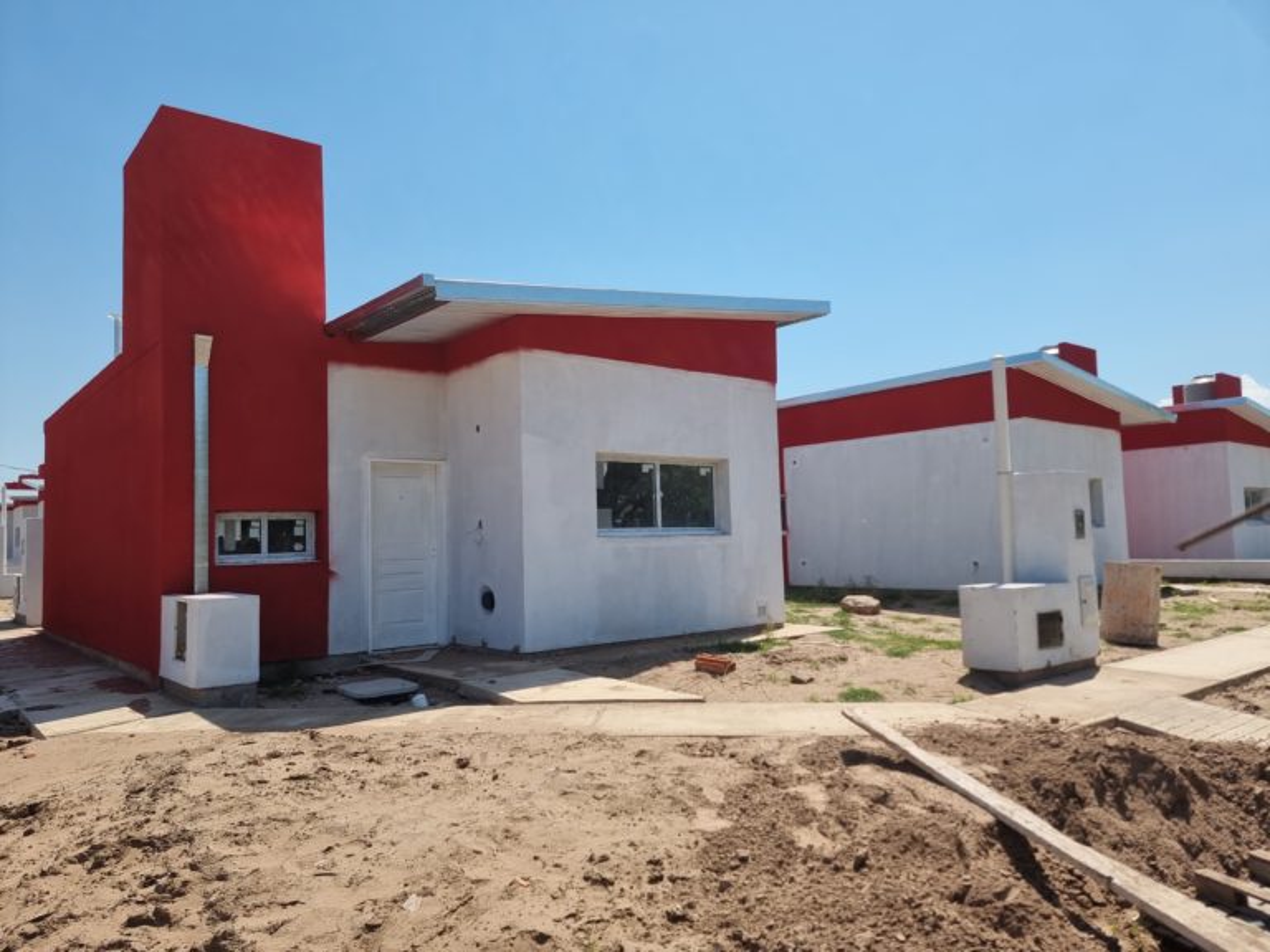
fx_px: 881
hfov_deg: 71.6
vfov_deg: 56.8
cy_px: 476
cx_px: 635
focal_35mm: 24
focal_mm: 6.7
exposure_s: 1/1300
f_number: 1.8
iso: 50
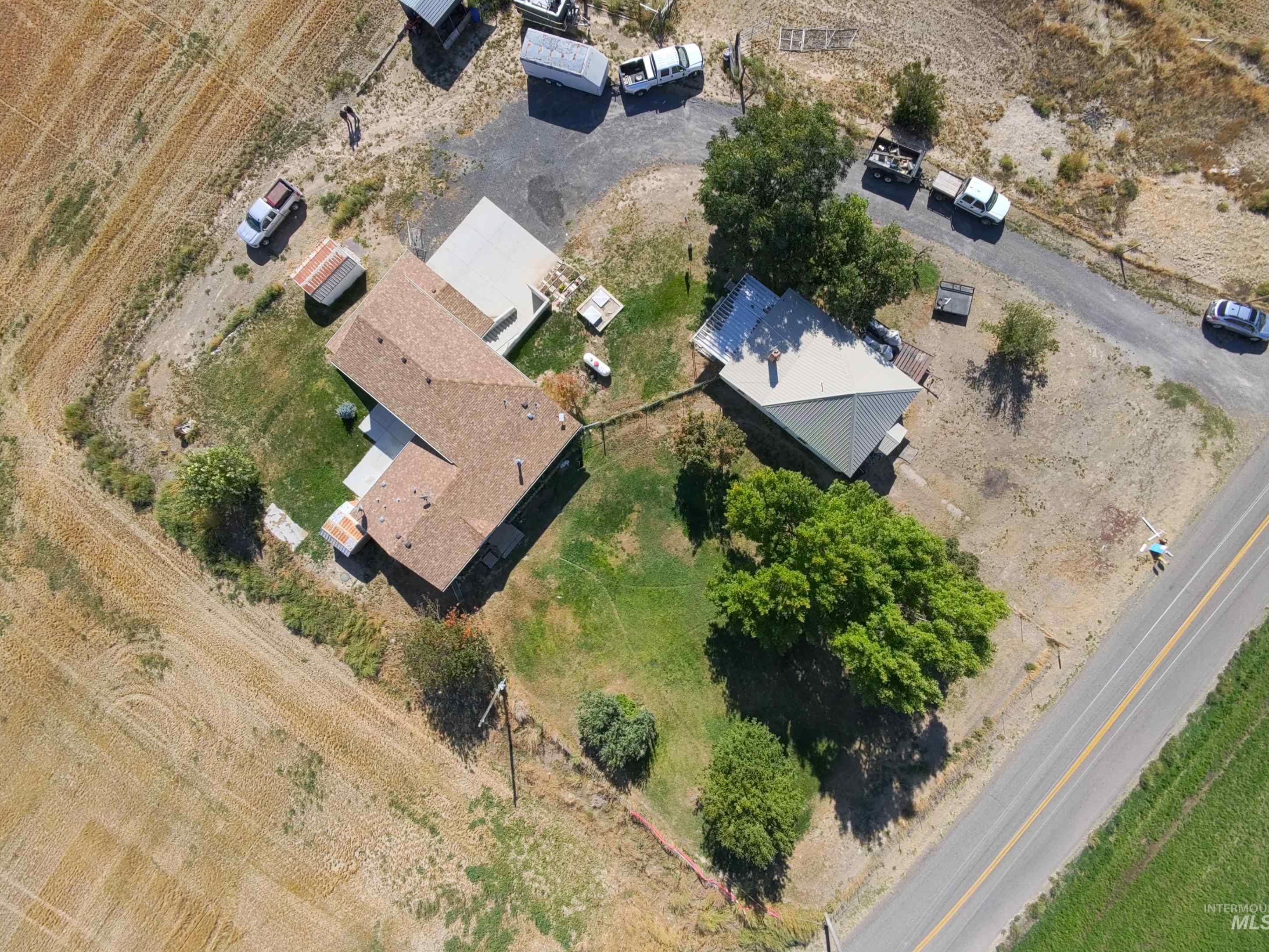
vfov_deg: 74.7
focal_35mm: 17
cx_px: 631
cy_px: 448
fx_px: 623
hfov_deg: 91.0
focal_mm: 16
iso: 288
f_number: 2.55
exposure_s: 1/373
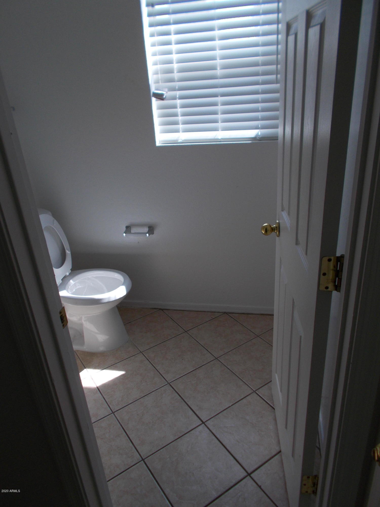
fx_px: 381
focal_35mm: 26
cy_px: 254
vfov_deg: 67.3
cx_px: 190
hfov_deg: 53.1
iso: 80
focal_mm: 4.6
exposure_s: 1/100
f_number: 3.2
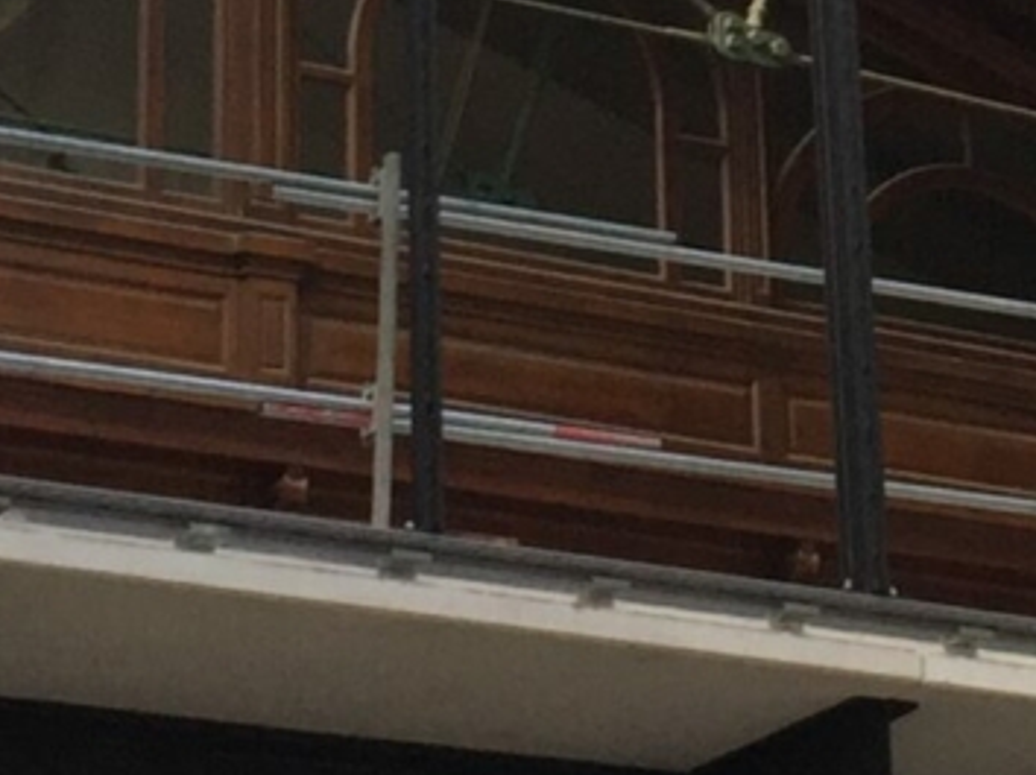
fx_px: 5025
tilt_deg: +25.6
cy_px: -228
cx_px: 1024
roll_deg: +1.0
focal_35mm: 168
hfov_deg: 11.7
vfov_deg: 8.7
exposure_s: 1/100
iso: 50
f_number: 2.2
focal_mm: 4.15
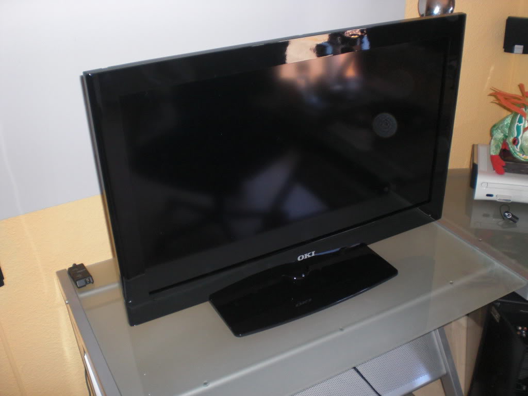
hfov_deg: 49.0
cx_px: 264
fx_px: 580
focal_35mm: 38
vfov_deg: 37.7
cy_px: 198
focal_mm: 6.3
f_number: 3.1
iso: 200
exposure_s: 1/60
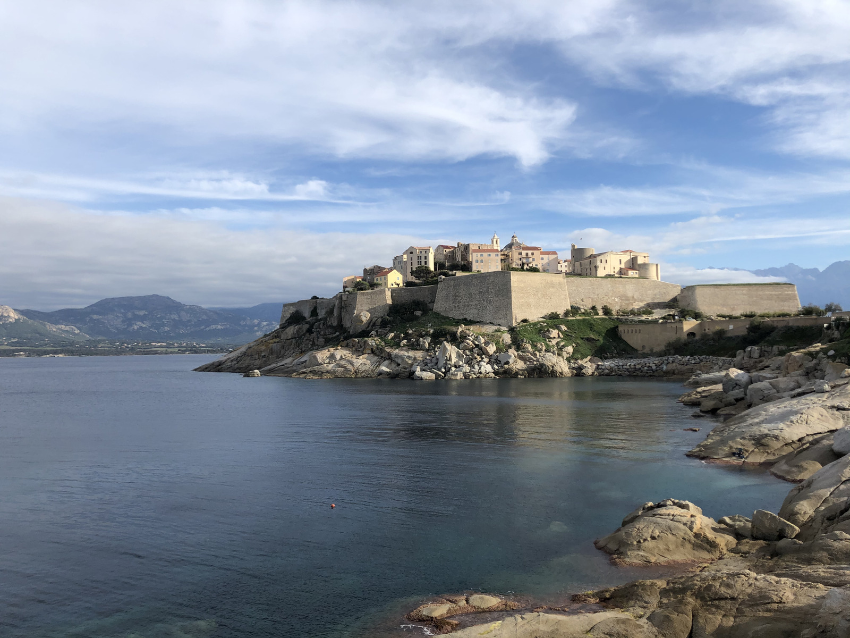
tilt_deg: +2.6
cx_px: 425
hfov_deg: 63.4
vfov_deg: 49.7
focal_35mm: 28
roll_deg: +2.0
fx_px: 688
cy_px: 319
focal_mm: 4
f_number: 1.8
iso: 20
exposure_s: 1/2433
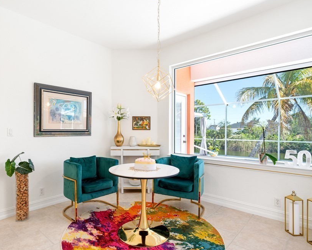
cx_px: 138
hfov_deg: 78.4
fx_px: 190
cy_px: 130
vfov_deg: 66.4
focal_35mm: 21
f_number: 8
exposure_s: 1/1.67
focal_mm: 16.5
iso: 100
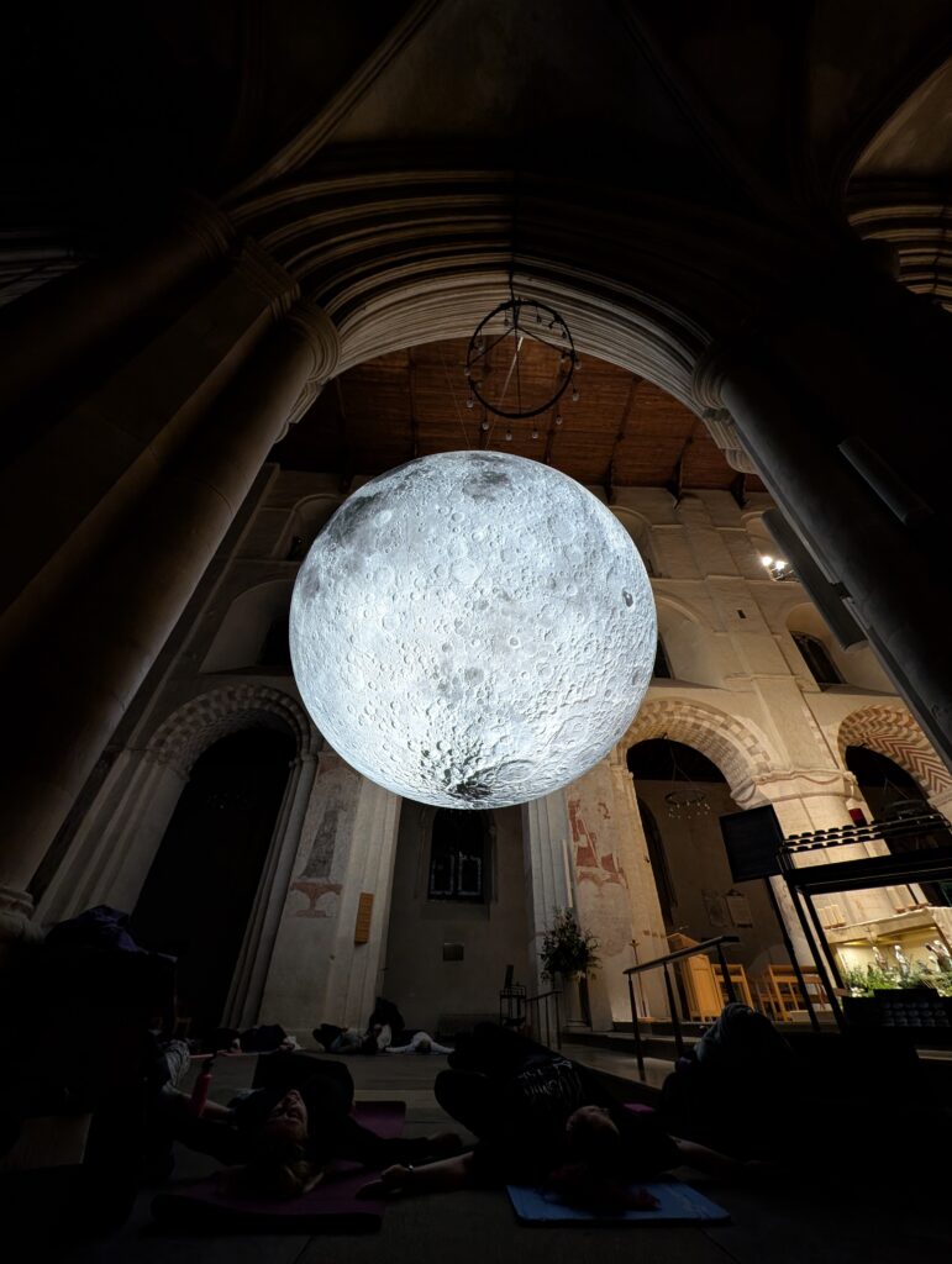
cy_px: 632
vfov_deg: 110.5
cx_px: 476
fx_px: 439
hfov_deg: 94.6
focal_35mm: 12
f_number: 1.95
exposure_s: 1/25
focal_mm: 2.23
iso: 769
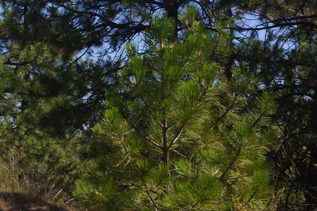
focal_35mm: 125
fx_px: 1101
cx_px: -261
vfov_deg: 10.9
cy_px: 192
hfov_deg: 14.4
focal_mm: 22
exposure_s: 1/100
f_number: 16
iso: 100
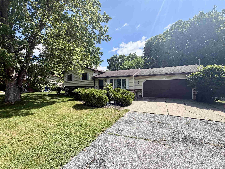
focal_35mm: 14
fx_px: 91
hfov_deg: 102.1
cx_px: 112
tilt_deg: +0.5
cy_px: 84
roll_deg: +0.4
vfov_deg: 85.7
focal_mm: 2.22
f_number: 2.2
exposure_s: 1/841
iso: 25
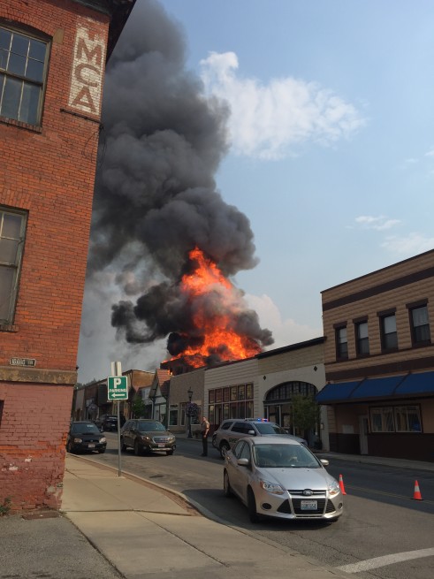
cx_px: 217
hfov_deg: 48.2
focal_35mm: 29
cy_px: 290
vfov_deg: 61.7
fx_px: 485
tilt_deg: +20.1
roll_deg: -2.1
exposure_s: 1/2326
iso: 32
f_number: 2.2
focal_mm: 4.15
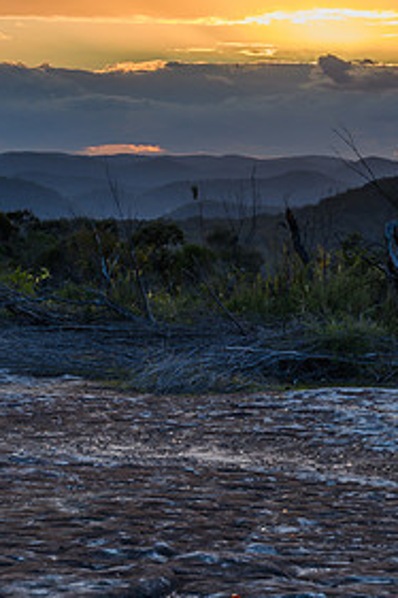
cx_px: 402
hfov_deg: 10.4
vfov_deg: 15.6
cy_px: 216
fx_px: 2175
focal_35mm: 131
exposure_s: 1/1.25
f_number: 10
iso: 100
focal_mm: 62
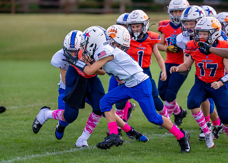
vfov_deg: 5.1
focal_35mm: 281
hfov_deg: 7.2
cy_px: 72
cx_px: 109
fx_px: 1819
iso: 250
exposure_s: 1/2500
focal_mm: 185
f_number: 2.8
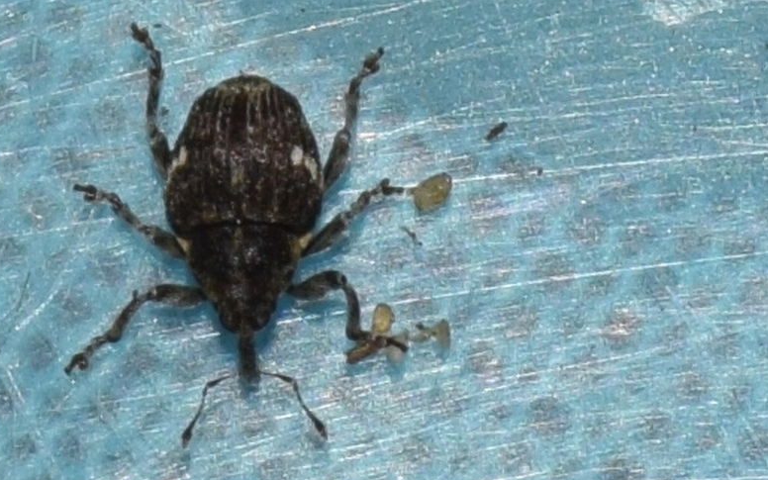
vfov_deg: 4.9
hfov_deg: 7.9
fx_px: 5568
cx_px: 292
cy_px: 205
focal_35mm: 266
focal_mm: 140
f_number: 8
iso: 100
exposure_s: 1/60
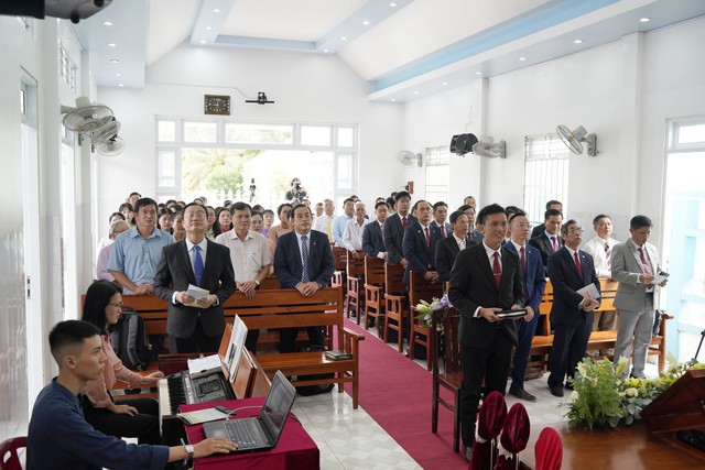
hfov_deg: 57.2
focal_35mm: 33
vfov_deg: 40.0
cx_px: 352
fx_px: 646
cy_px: 235
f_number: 4
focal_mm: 33
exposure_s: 1/160
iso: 640
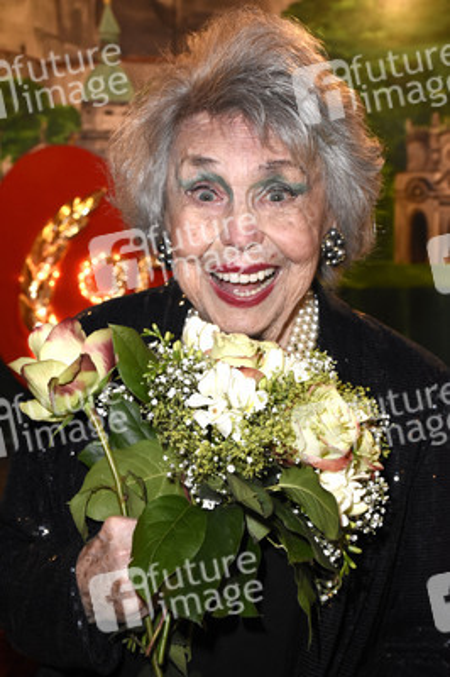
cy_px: 338
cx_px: 225
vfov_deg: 35.1
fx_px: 1071
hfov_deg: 23.7
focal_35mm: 57
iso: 2500
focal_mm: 38
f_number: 6.3
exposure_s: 1/60
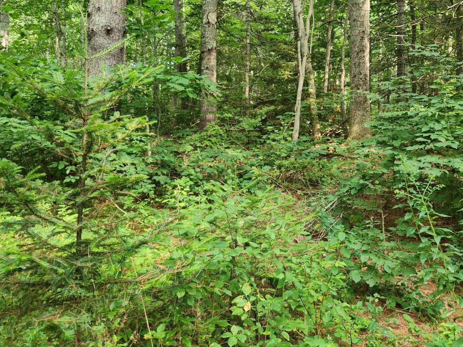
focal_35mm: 33
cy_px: 109
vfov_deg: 42.2
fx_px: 441
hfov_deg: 55.4
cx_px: 229
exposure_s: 1/180
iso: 80
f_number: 1.8
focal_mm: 5.4
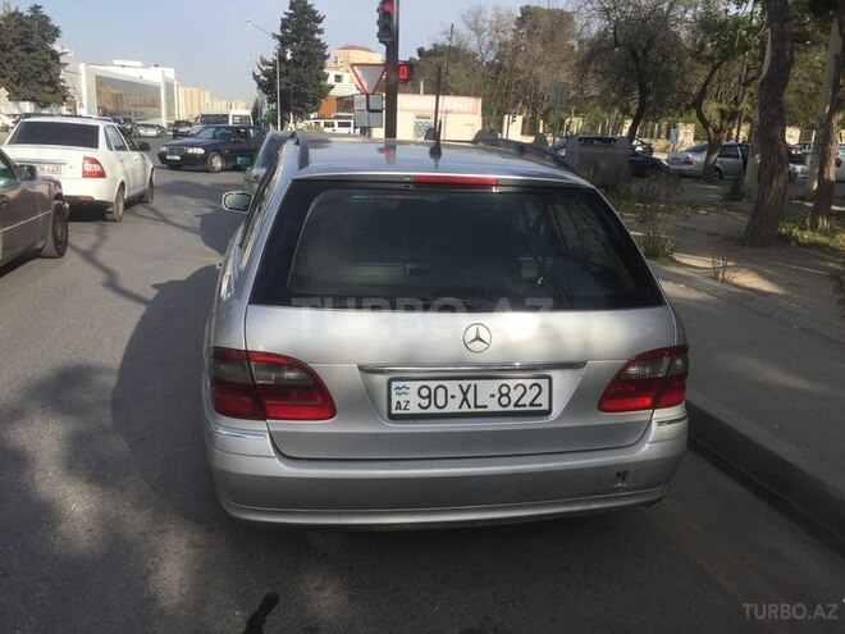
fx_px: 708
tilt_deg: -14.4
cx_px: 422
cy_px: 317
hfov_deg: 61.7
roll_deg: -3.7
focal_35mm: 29
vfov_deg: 48.2
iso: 32
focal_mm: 4.15
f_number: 2.2
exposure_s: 1/1799
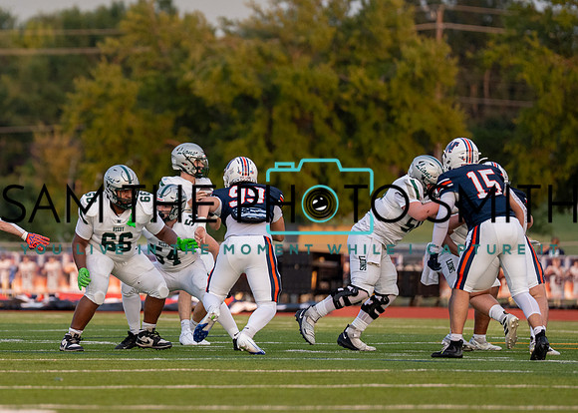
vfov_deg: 3.7
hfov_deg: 5.2
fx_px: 6320
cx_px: 172
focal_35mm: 385
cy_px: 173
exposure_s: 1/2500
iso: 640
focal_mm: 200
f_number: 2.8
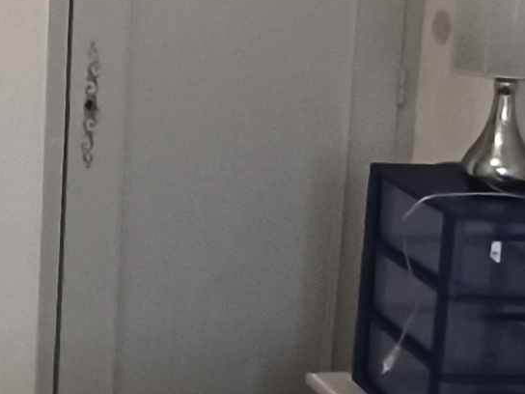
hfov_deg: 18.6
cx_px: -210
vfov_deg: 15.2
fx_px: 1456
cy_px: 32
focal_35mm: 96
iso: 320
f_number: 2.2
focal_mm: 1.65
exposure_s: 1/33.3
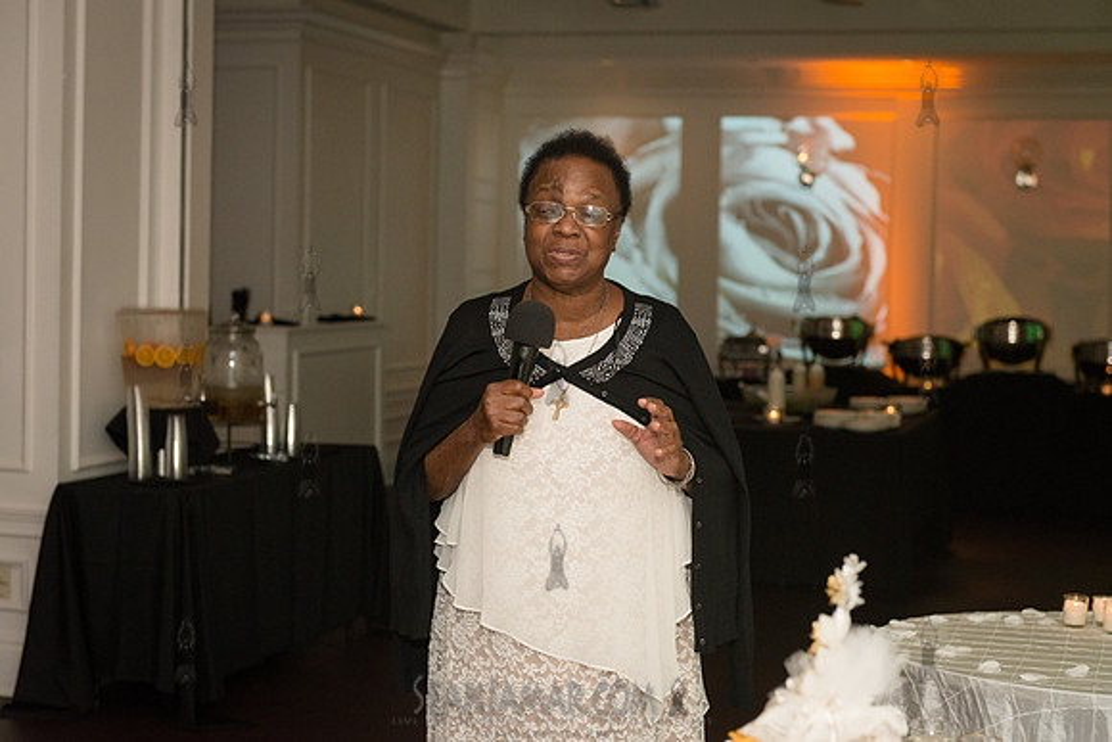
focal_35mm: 70
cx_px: 556
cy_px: 371
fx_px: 2163
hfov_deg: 28.8
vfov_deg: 19.5
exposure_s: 1/400
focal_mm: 70
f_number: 4.5
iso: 2500
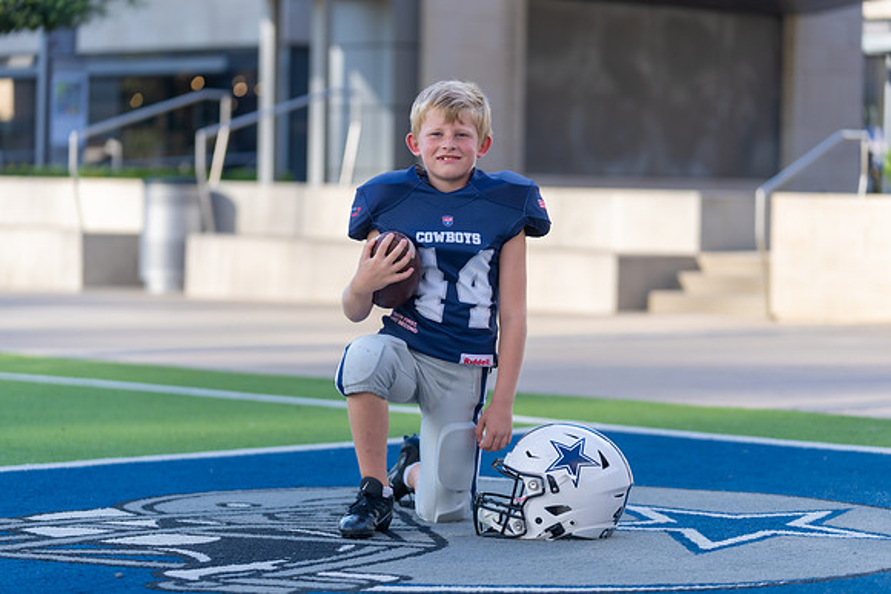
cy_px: 297
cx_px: 446
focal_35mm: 105
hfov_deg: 19.5
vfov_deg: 13.0
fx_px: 2599
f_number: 2.8
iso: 100
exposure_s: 1/400
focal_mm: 105
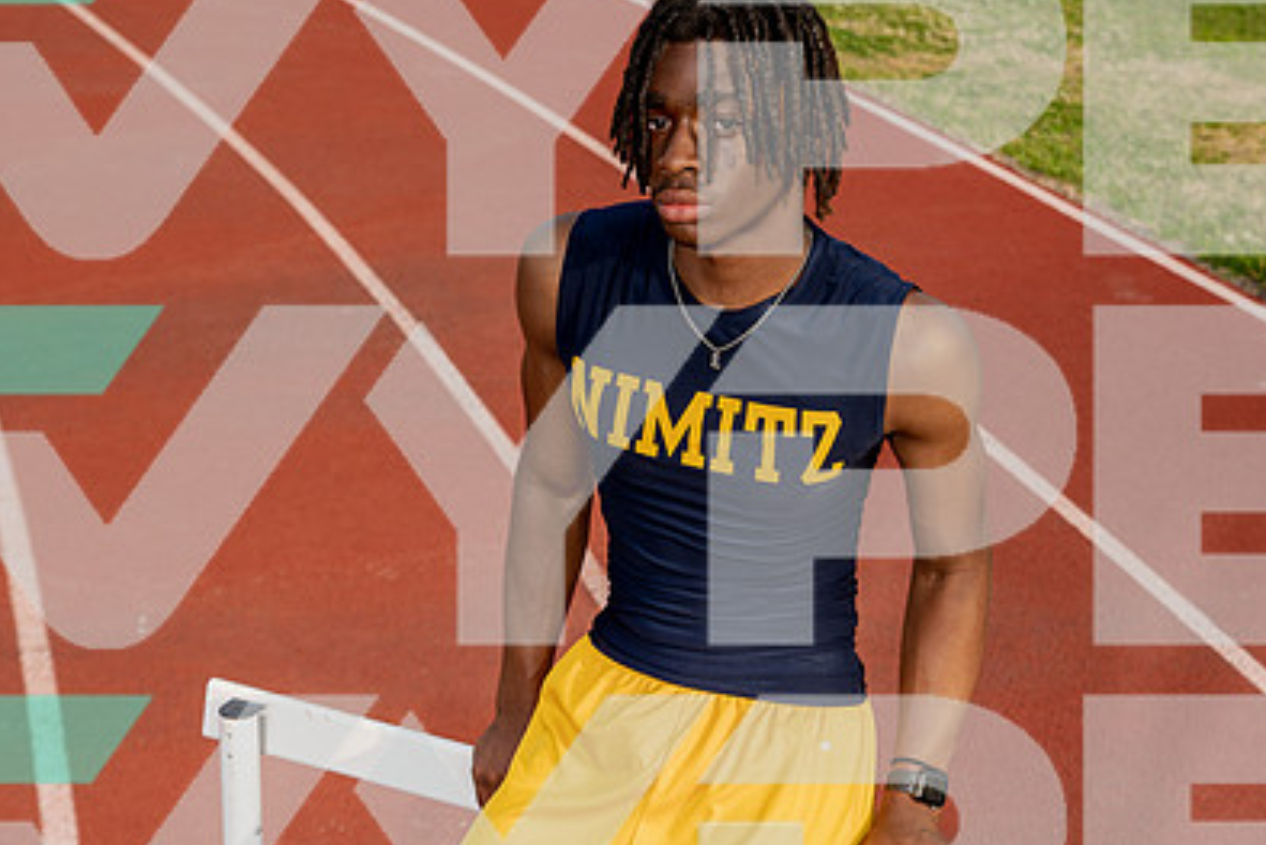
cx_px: 646
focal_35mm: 78
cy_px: 477
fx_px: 2744
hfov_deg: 26.0
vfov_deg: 17.5
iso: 100
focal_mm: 53
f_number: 5
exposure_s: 1/250
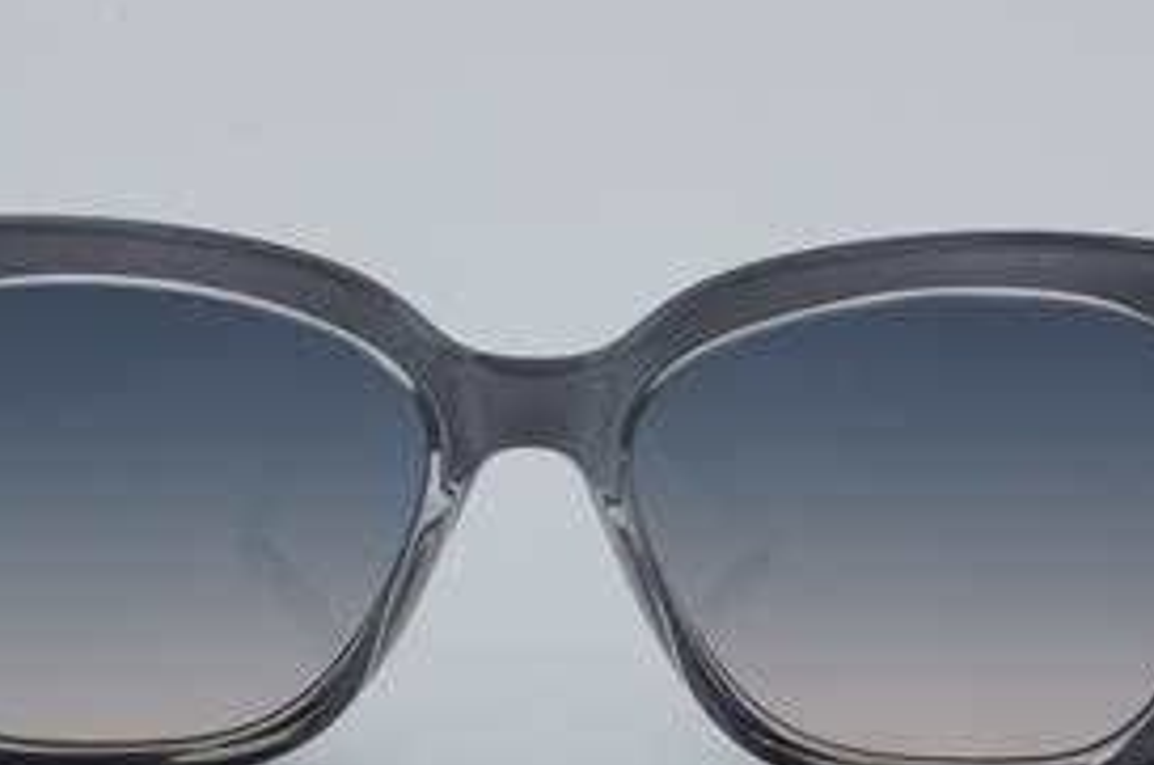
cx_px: 533
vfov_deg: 12.4
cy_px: 448
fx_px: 3520
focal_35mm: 110
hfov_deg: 18.6
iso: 100
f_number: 32
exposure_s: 1/4
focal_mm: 50
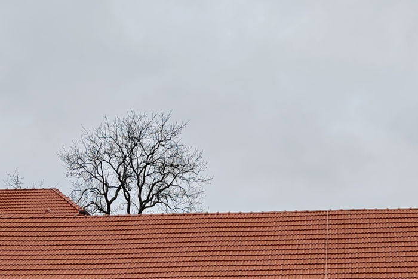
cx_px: 296
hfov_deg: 26.1
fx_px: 894
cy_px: 353
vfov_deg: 16.8
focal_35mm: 77
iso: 100
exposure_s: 1/169
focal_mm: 5.52
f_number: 1.9
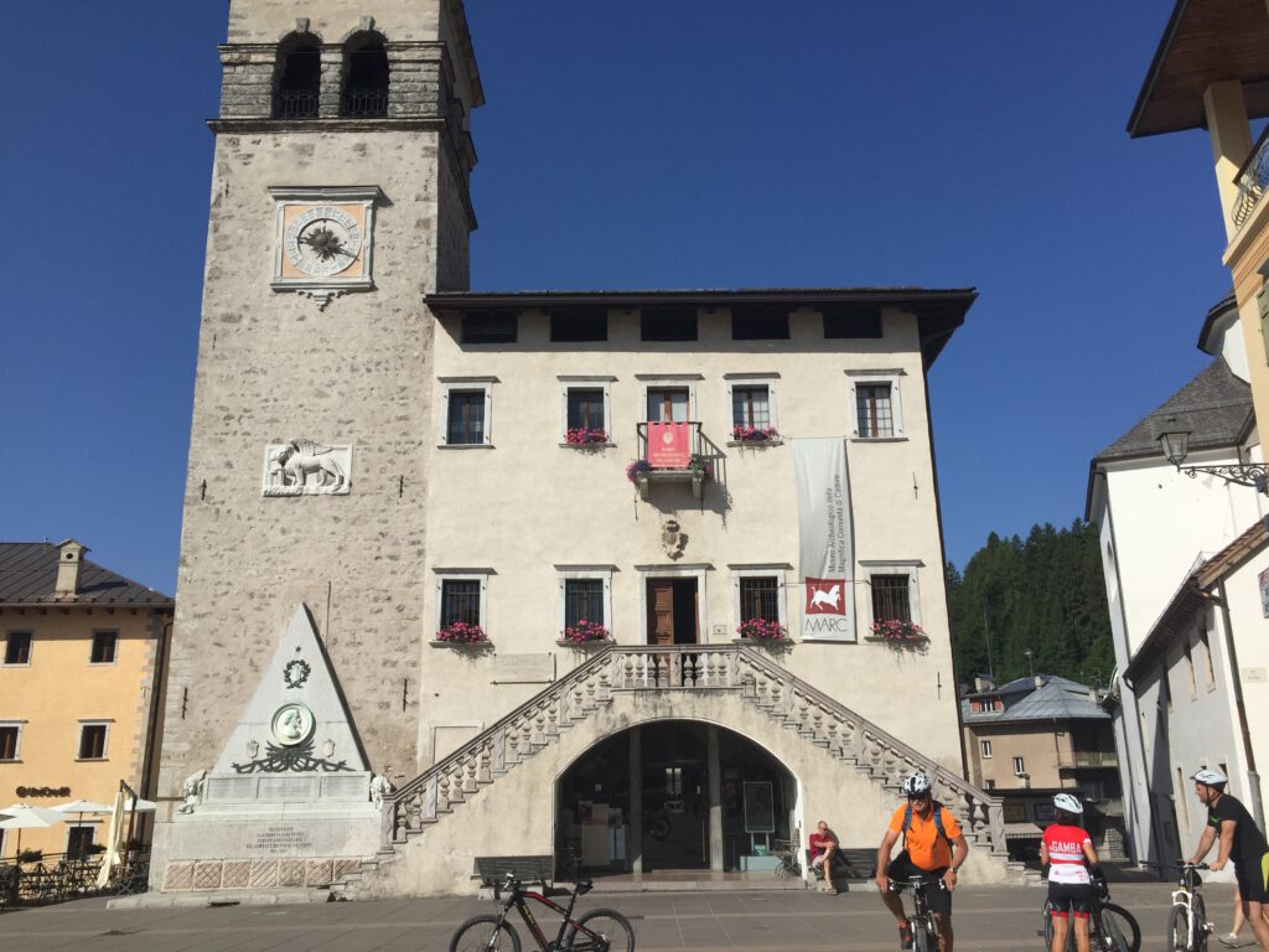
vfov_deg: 48.2
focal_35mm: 29
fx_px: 1063
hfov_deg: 61.7
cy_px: 476
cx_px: 634
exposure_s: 1/3300
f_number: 2.2
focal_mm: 4.15
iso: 32
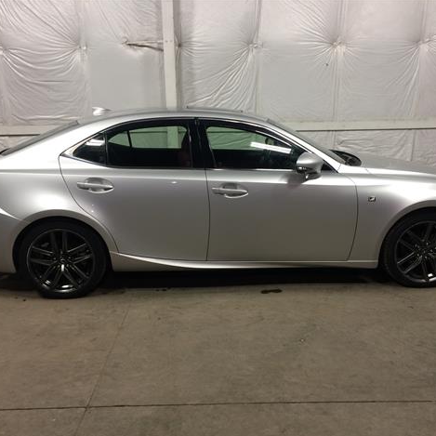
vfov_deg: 47.2
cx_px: 226
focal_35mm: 35
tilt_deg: -15.0
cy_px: 219
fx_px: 499
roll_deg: +1.7
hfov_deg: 47.2
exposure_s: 1/30
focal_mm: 4.15
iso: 64
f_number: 2.2
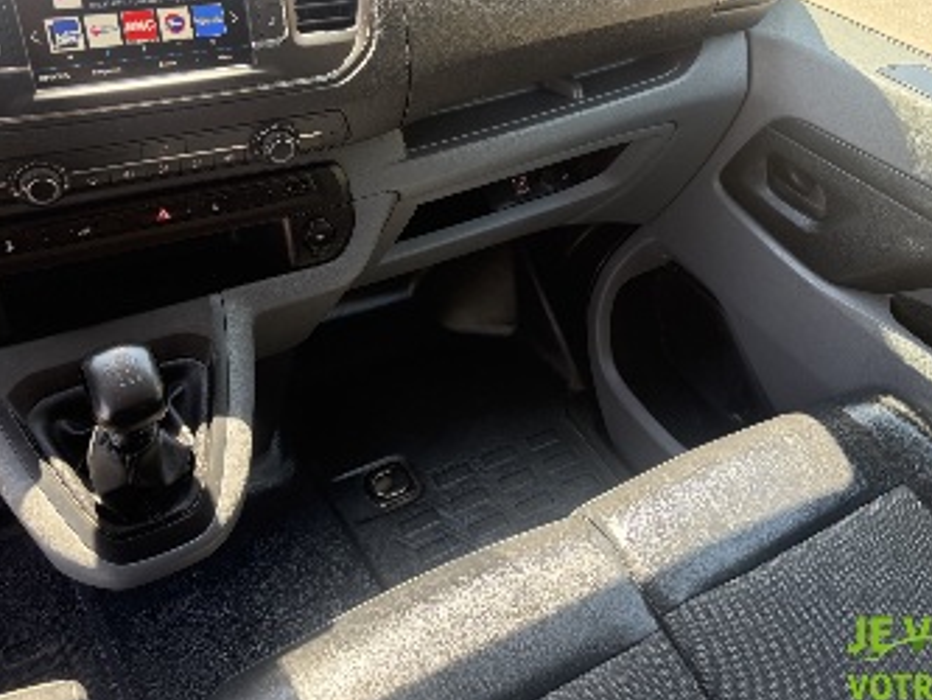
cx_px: 481
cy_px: 286
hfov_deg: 59.9
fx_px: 808
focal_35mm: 30
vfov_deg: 46.6
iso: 160
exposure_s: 1/239
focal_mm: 6.76
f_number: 1.78
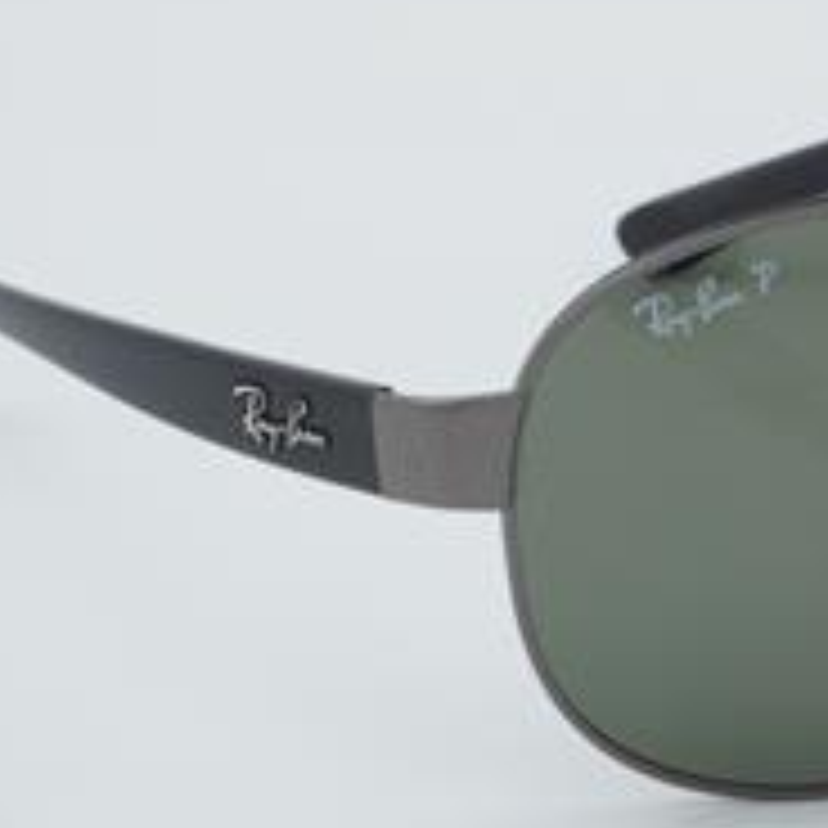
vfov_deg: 11.5
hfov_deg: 11.4
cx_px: 770
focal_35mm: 152
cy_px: 459
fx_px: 4111
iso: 100
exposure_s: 1/4
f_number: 32
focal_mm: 55
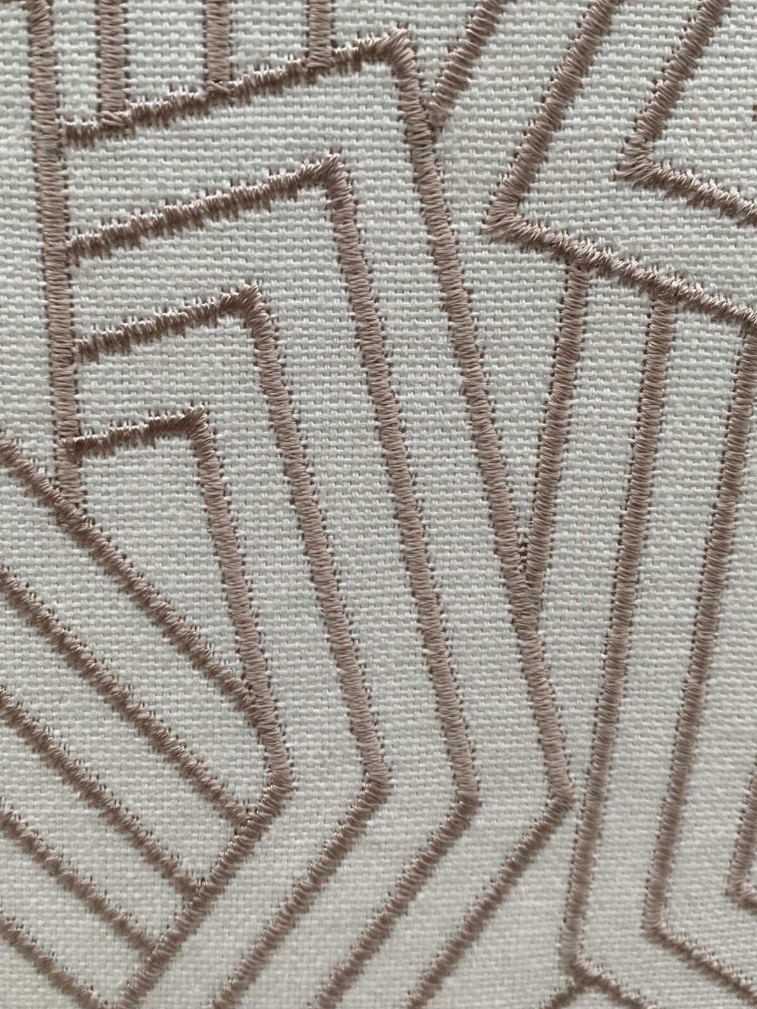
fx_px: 1224
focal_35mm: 42
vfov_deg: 44.7
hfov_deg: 34.2
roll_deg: -1.1
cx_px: 304
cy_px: 458
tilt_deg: -31.1
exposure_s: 1/122
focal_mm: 4.25
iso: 80
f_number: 1.8
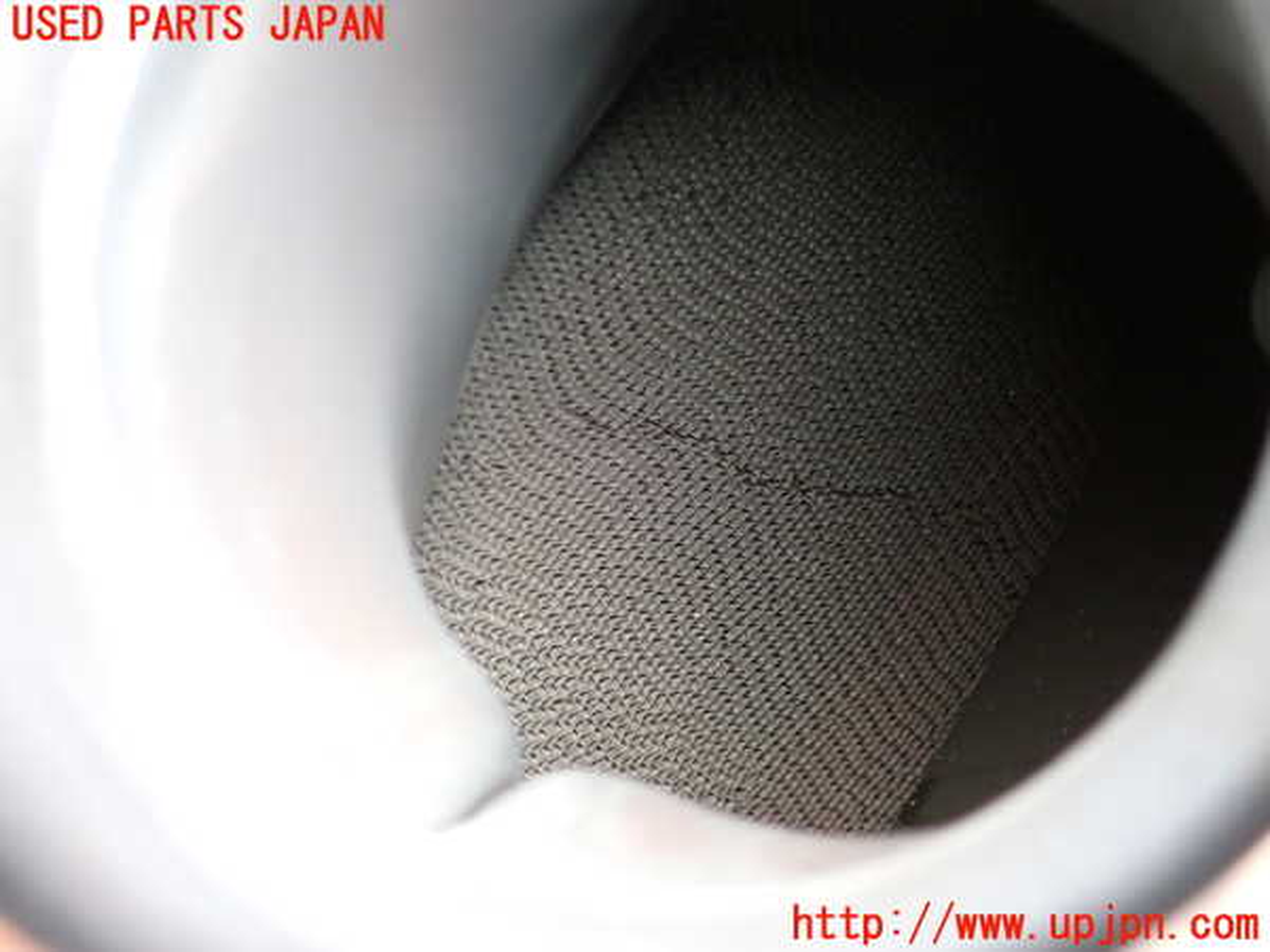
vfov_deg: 14.8
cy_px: 476
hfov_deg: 19.6
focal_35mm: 100
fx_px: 3669
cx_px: 635
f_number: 4.9
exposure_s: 1/100
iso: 640
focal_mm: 18
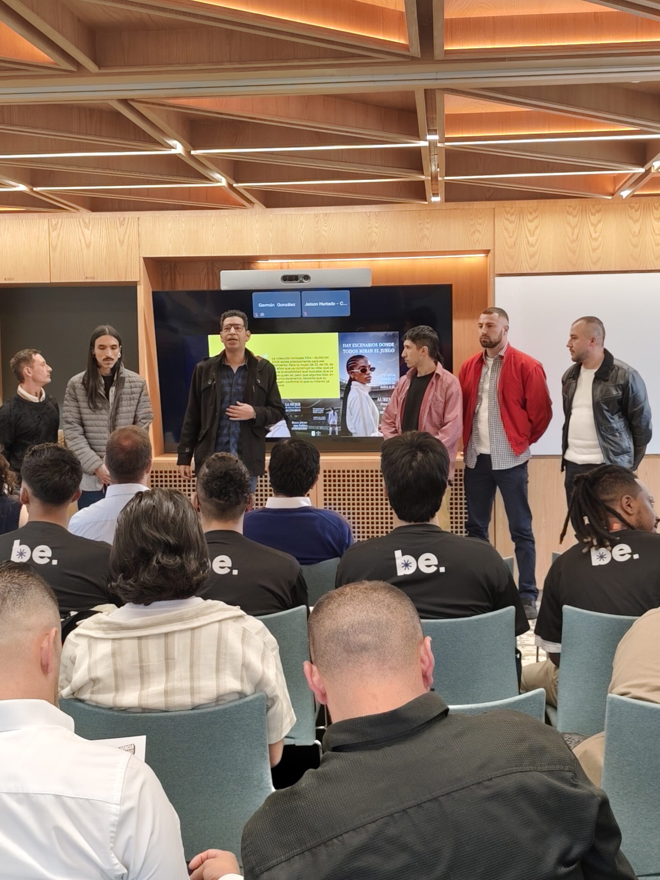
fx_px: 1195
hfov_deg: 30.9
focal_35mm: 47
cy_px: 440
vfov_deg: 40.4
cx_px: 325
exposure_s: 1/60
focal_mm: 6.19
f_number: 1.65
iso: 500
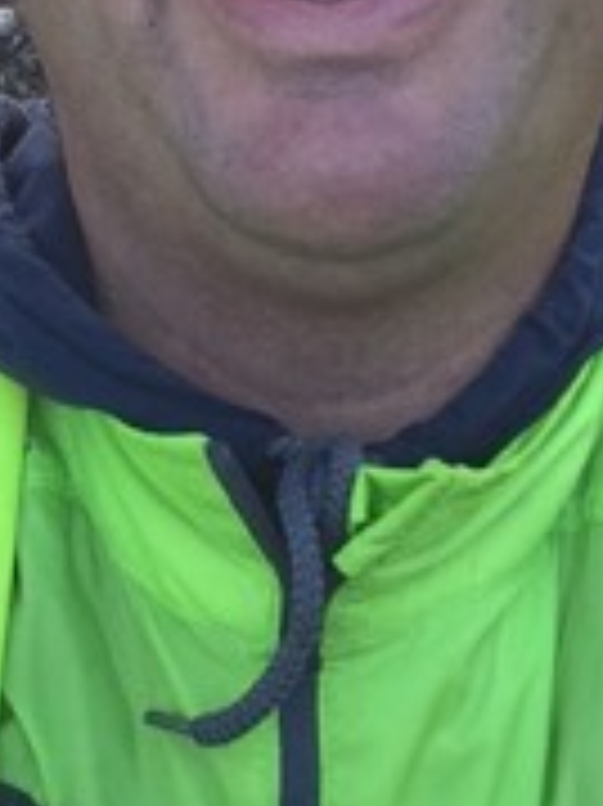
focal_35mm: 90
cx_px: 315
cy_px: -243
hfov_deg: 16.4
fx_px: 2093
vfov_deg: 20.0
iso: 64
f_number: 2.4
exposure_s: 1/120
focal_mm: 2.15
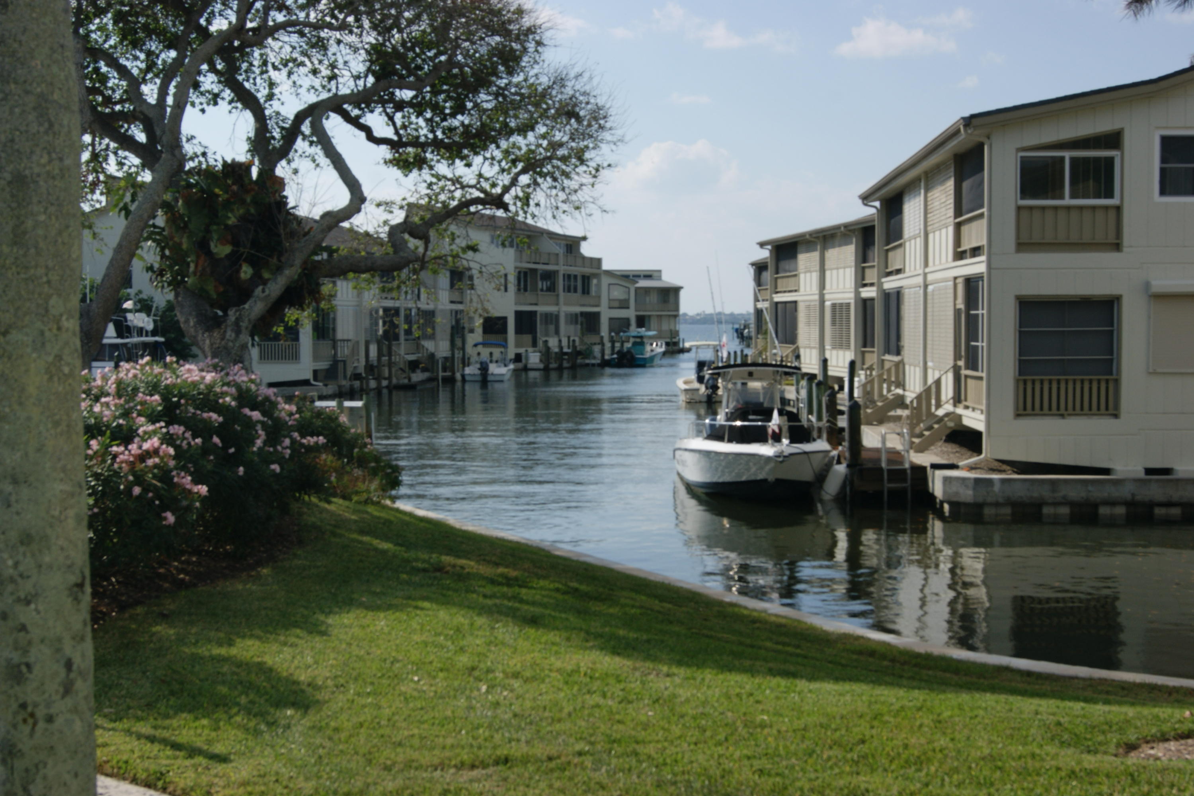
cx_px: 597
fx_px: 1741
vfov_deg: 25.8
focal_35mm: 52
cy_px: 398
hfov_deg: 37.9
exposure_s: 1/200
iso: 100
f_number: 13
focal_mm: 35
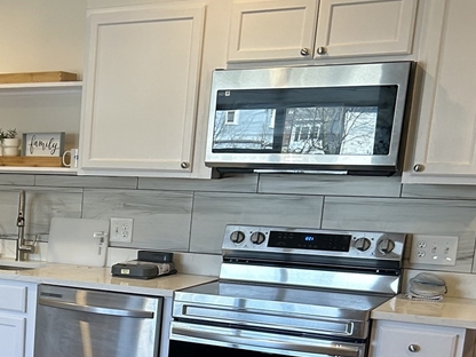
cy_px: 350
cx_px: -60
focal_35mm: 64
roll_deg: -0.6
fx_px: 880
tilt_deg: -12.4
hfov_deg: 27.5
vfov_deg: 22.1
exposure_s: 1/120
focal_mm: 5.7
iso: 100
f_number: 1.5
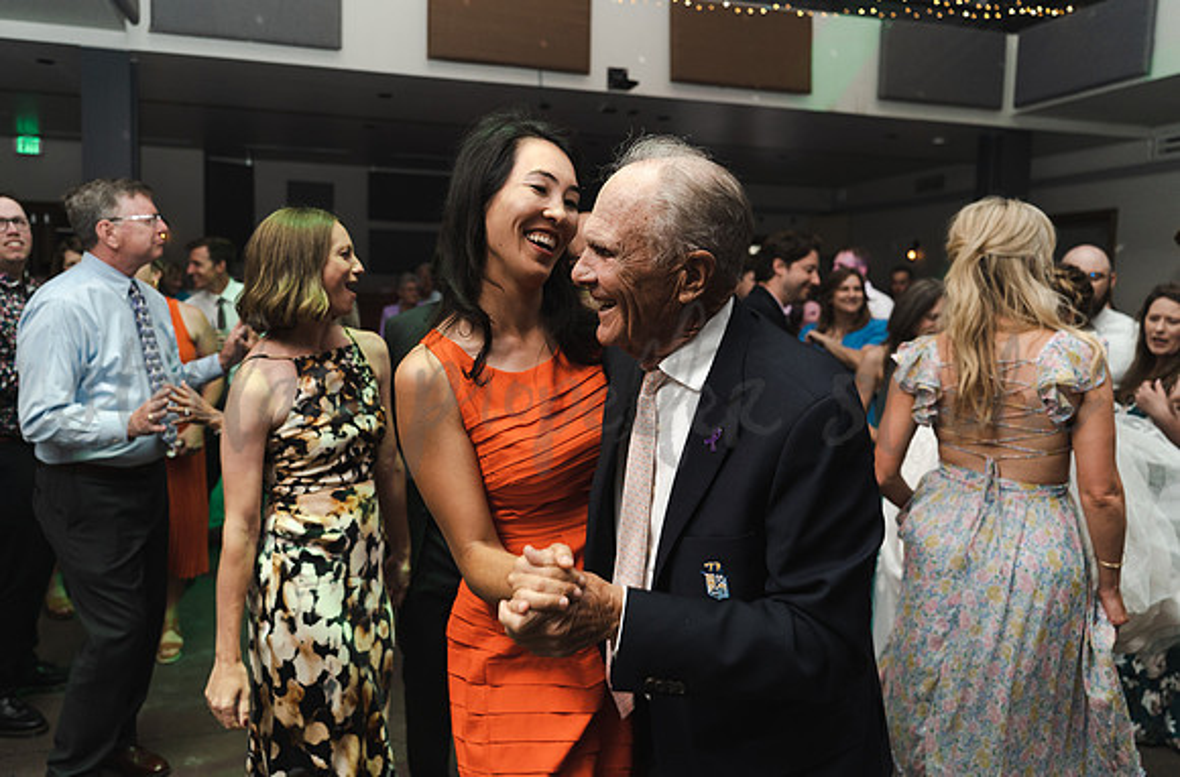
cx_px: 548
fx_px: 846
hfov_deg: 69.7
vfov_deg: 49.3
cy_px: 354
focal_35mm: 26
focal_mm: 24
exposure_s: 1/200
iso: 640
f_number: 2.8
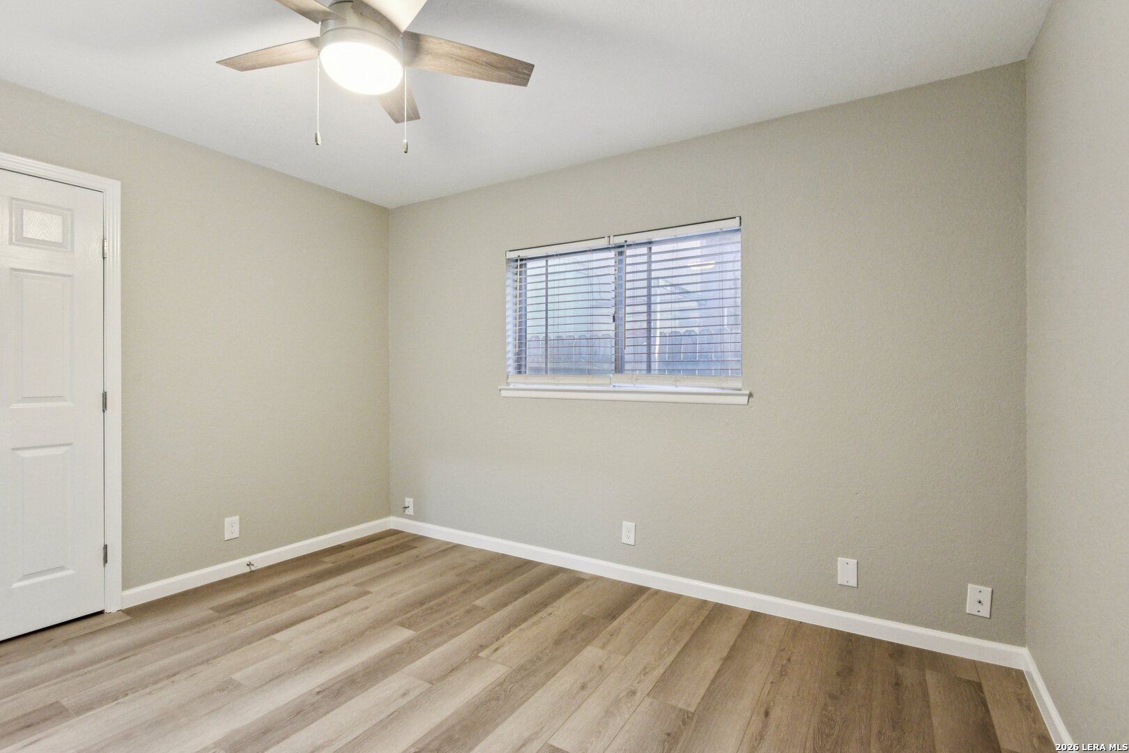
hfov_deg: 93.3
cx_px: 564
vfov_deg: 70.4
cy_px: 376
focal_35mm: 17
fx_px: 533
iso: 4500
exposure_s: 1/15
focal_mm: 17
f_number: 8
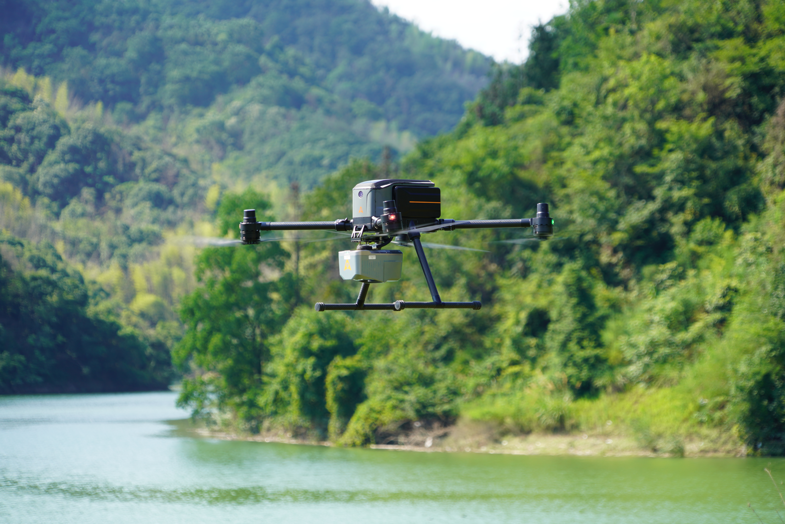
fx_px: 3031
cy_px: 262
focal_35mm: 139
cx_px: 392
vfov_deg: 9.9
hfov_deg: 14.8
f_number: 6.3
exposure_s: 1/160
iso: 160
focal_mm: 139
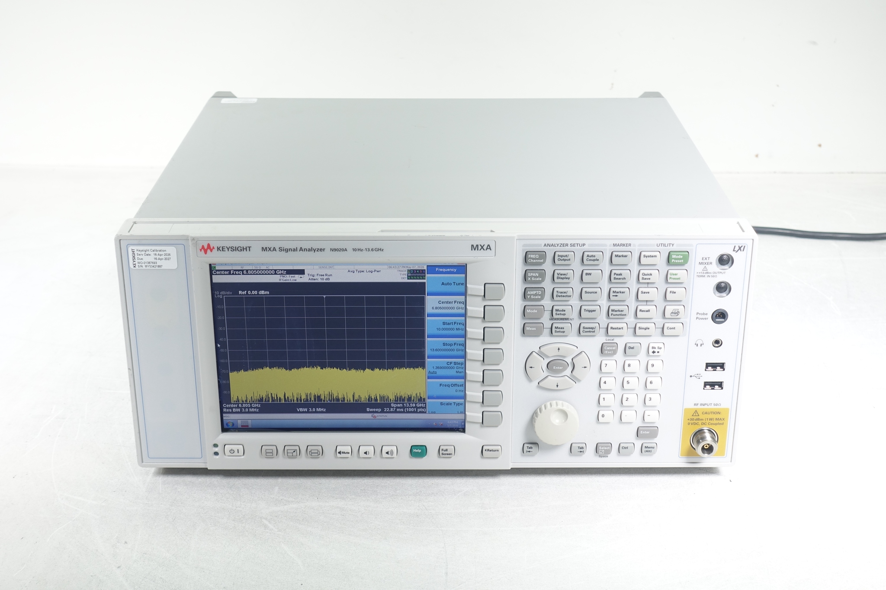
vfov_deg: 24.2
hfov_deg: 35.6
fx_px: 1378
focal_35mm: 56
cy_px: 295
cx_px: 443
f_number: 4
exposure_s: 1/80
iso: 125
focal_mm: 20.43
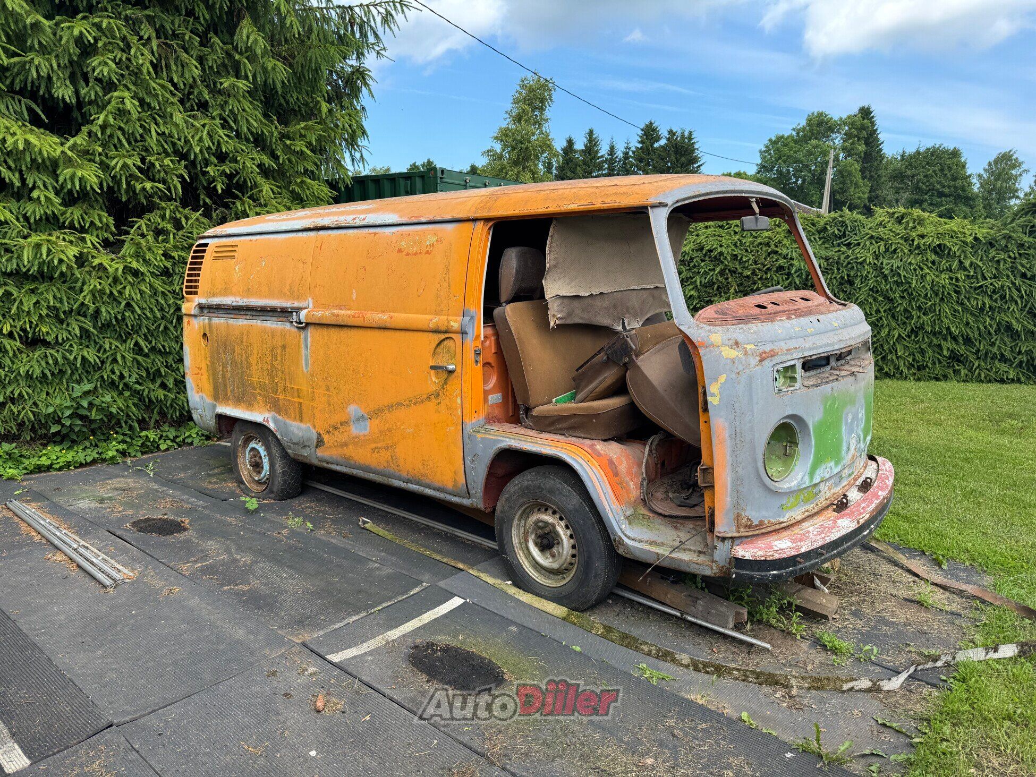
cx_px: 518
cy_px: 388
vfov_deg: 56.8
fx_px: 718
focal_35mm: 24
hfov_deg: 71.6
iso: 80
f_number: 1.78
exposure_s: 1/1637
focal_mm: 6.76
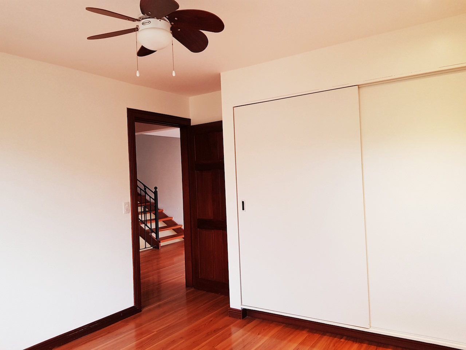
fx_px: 350
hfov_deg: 67.3
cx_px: 233
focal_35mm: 26
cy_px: 175
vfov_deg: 53.1
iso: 125
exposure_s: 1/60
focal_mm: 4.3
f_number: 1.7
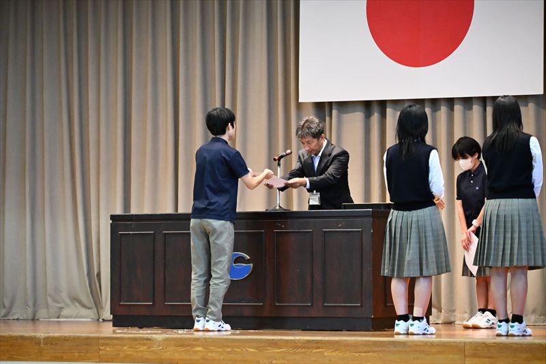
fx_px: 2502
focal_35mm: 165
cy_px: 182
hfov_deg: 12.5
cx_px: 273
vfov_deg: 8.3
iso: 7200
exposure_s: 1/200
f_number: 6
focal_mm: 110
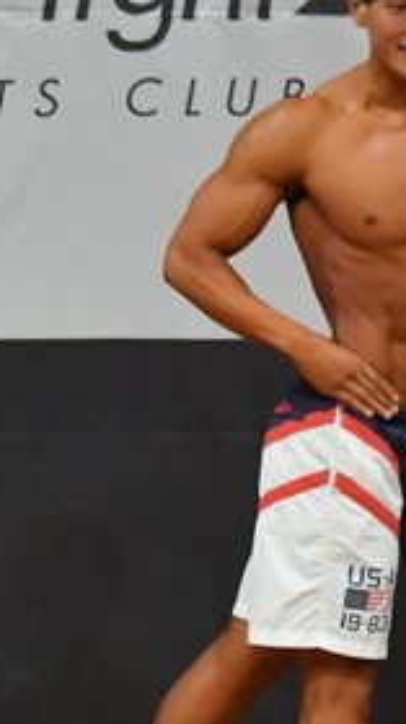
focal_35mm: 740
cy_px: 520
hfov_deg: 1.6
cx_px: -544
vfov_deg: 2.9
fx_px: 14197
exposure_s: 1/400
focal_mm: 170
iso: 6400
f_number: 5.6
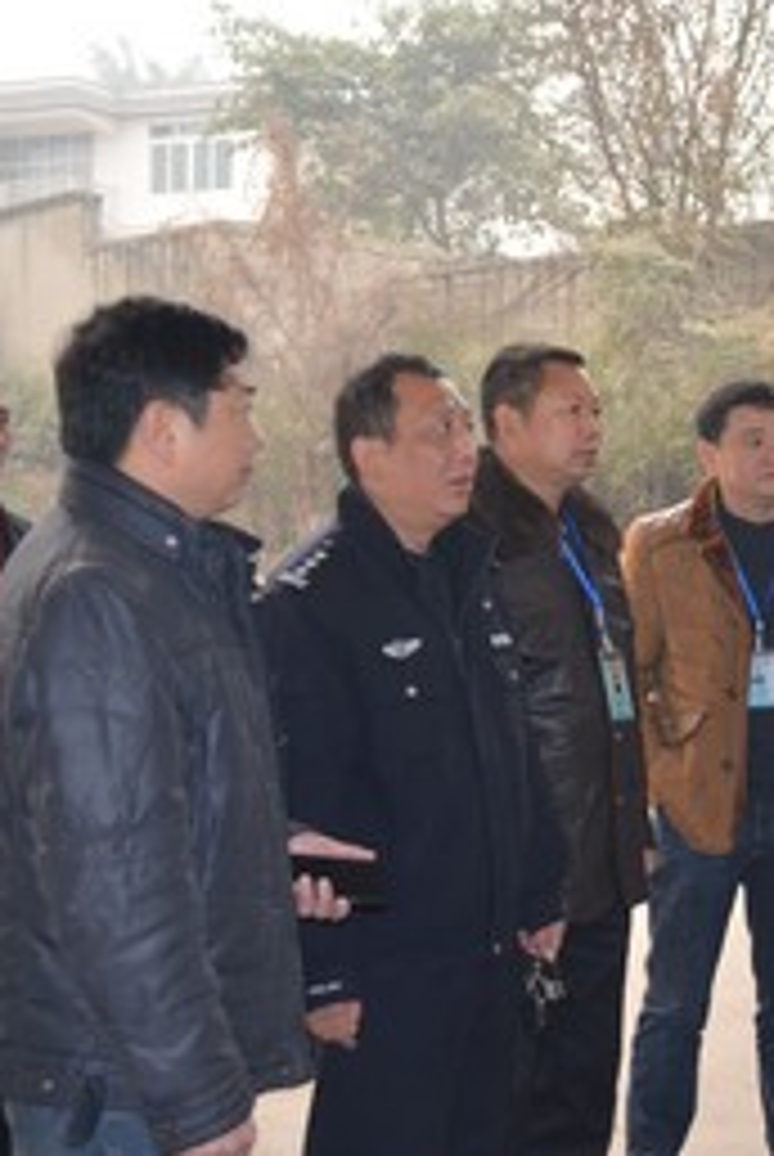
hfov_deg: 19.6
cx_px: 1017
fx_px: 2058
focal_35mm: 64
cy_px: 591
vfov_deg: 31.4
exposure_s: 1/60
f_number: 3.8
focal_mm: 22
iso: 900
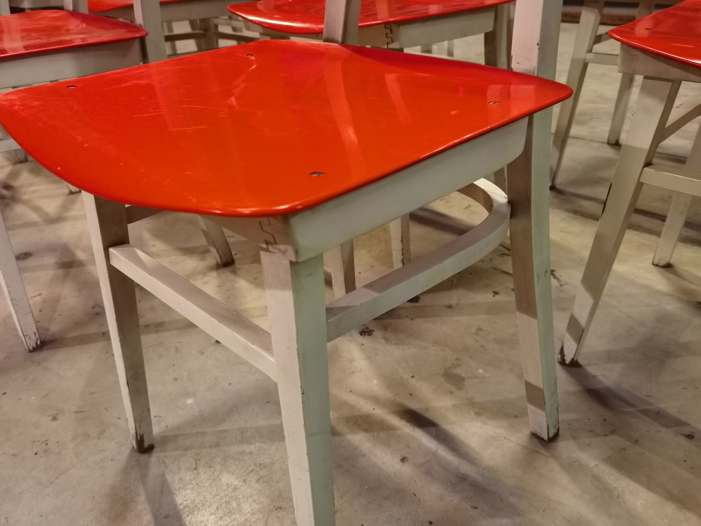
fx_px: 587
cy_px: 263
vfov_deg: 48.2
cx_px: 350
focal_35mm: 29
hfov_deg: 61.7
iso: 500
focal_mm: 6.71
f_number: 1.9
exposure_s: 1/33.3
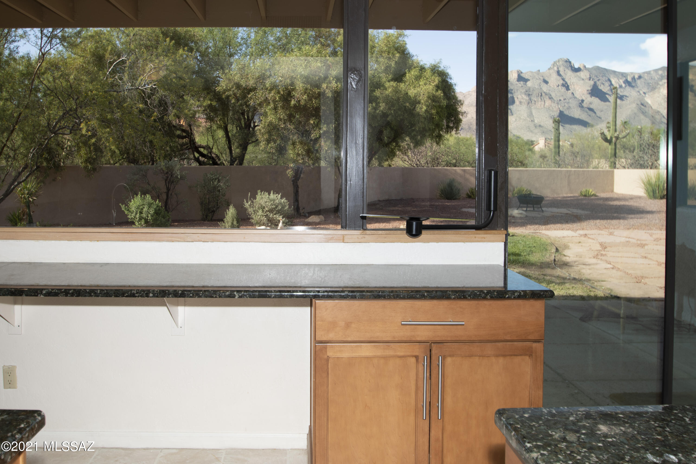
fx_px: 580
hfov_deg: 61.9
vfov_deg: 43.6
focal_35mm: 30
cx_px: 348
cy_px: 232
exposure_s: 1/200
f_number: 5.6
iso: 100
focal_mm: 20
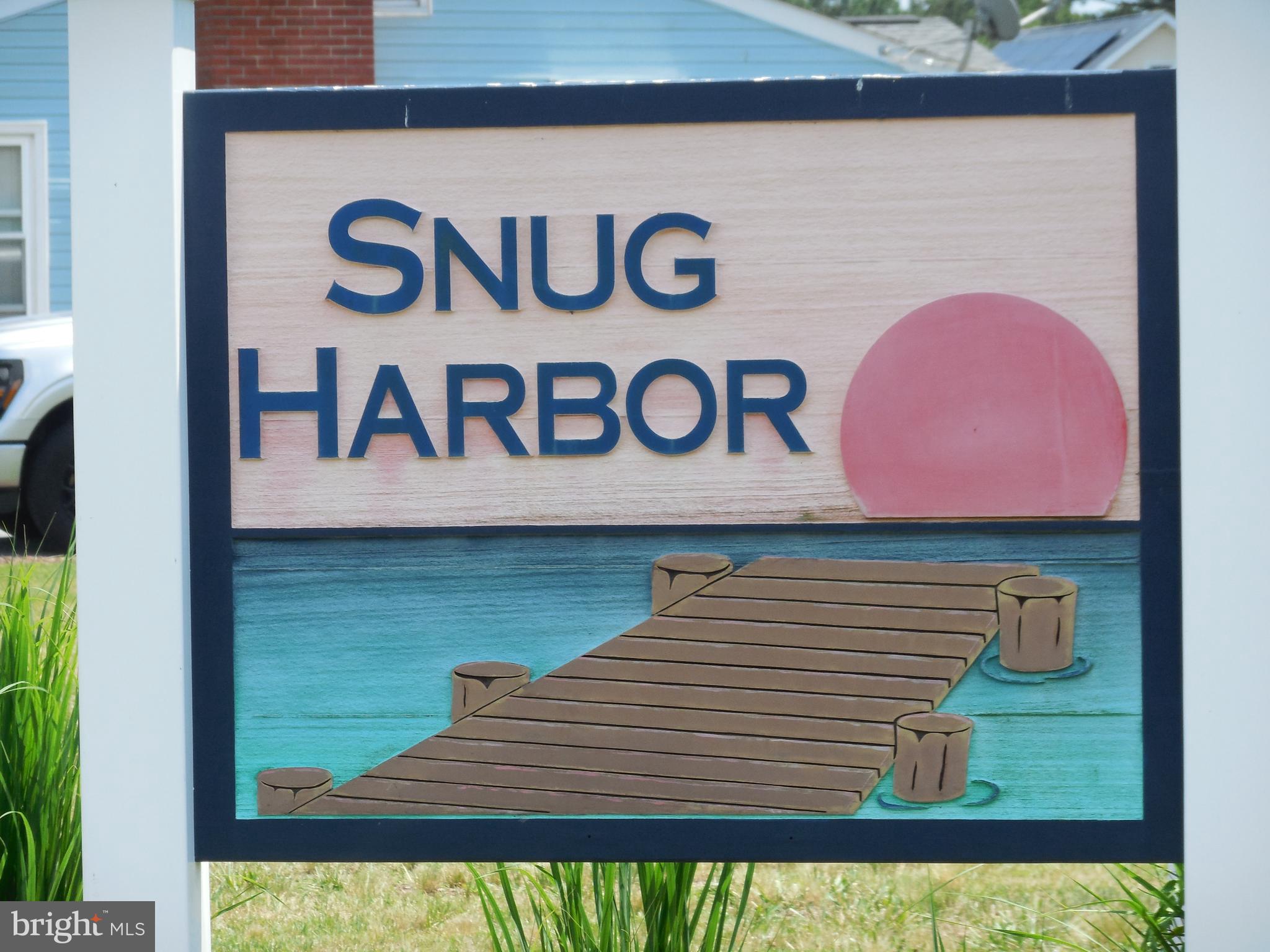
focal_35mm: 167
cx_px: 635
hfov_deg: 11.8
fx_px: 6127
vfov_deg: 8.9
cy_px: 476
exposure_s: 1/320
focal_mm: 29.8
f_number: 5.3
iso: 125
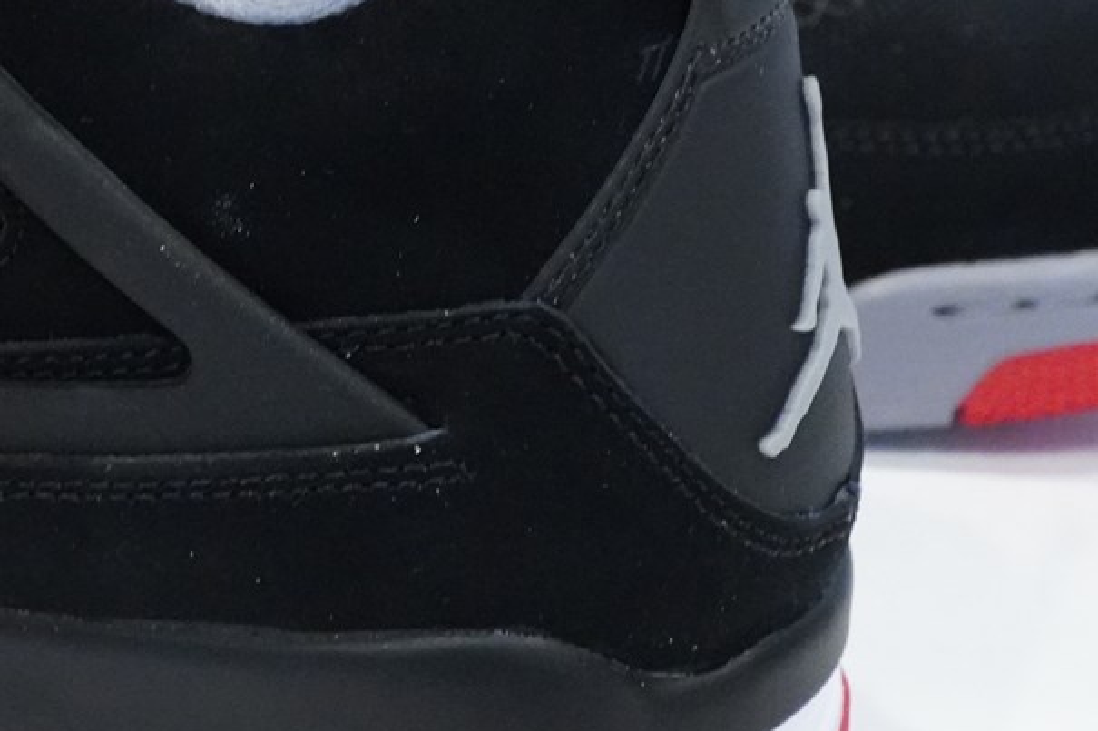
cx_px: 58
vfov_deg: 11.4
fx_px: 3628
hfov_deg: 16.9
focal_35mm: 119
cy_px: 83
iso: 6400
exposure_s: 1/30
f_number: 8
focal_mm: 30
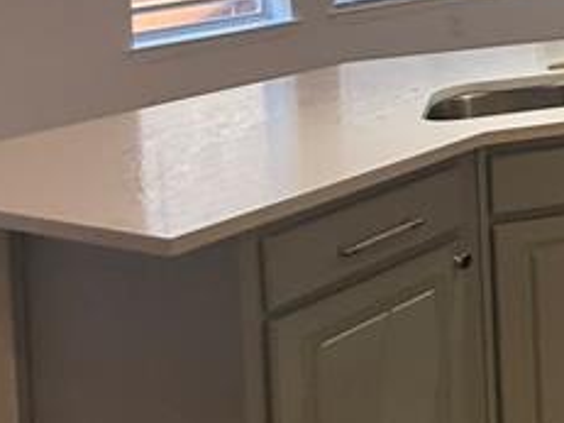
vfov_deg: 21.6
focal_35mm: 62
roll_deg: +1.7
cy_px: -110
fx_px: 1010
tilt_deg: -1.1
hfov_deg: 20.6
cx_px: 1040
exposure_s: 1/120
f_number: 2.2
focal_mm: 2.22
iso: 250
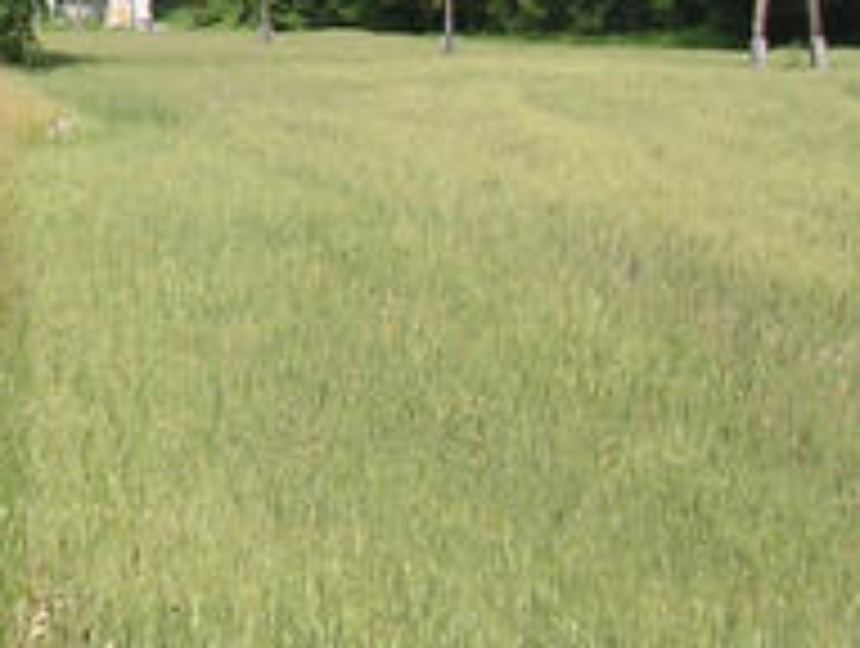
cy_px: -324
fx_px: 3161
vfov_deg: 11.2
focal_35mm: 127
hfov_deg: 14.5
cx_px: -419
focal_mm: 5.8
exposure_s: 1/241
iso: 100
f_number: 5.6
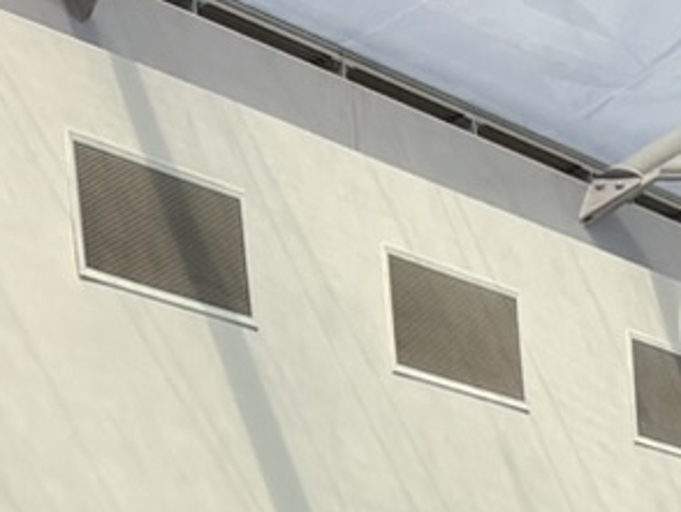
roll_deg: +1.1
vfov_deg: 7.2
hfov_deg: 9.4
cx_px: 1784
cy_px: 1608
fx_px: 3564
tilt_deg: -10.7
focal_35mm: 181
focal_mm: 5.96
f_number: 1.6
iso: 50
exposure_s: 1/2012
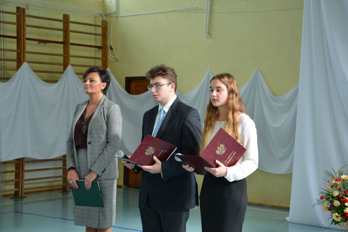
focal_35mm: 75
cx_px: 174
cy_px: 116
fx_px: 725
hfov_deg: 27.0
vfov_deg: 18.2
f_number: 5.6
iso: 360
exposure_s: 1/125
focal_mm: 50
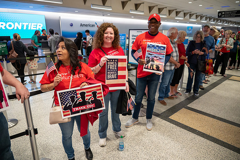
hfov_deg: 73.8
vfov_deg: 53.1
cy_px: 80
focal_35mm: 24
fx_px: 160
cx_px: 120
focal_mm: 24
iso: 4500
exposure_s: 1/200
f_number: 4
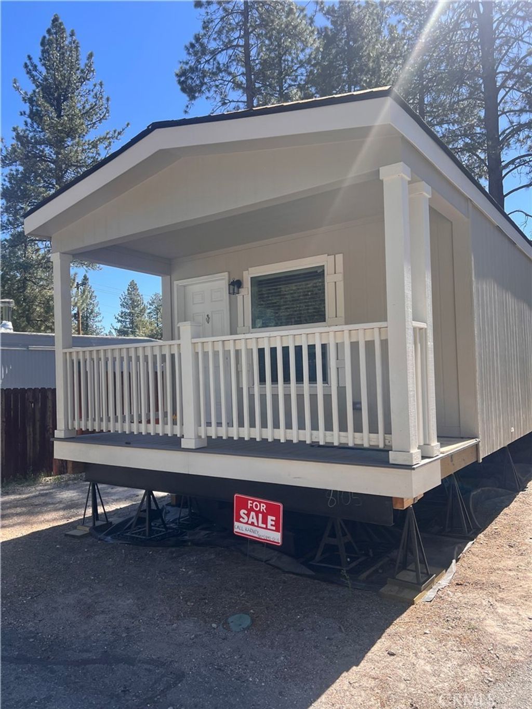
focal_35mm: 26
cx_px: 266
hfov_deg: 53.1
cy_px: 354
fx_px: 533
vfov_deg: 67.3
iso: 50
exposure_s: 1/1431
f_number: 1.5
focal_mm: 5.7
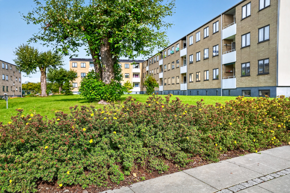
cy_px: 96
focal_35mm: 28
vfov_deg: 46.4
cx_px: 145
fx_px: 226
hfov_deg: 65.5
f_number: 8
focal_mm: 28
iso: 400
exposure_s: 1/100
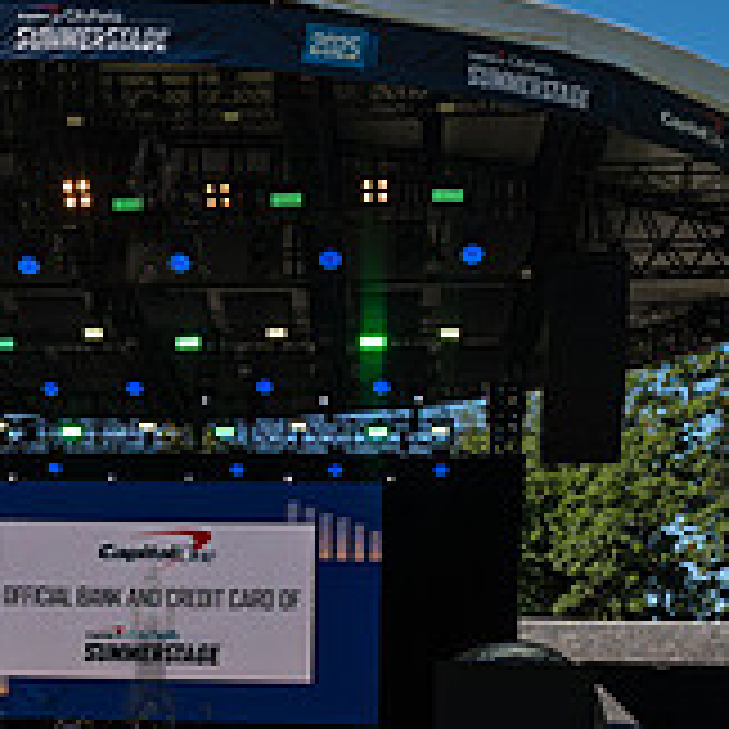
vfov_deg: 23.1
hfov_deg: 23.3
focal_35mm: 73
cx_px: 148
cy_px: 641
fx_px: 1739
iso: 160
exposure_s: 1/1250
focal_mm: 24
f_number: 4
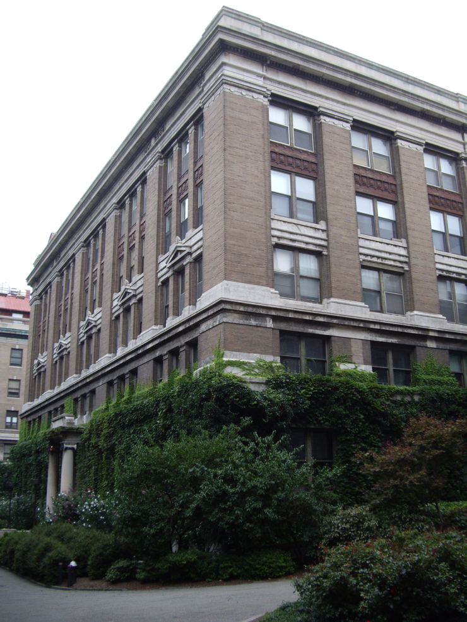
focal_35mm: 38
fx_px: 683
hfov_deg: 37.7
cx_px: 234
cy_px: 311
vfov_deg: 49.0
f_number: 2.8
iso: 200
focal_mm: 7.9
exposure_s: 1/80
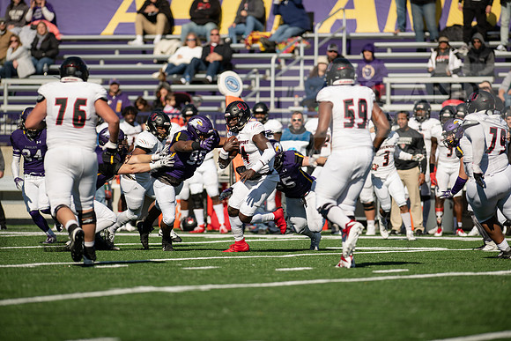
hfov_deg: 6.9
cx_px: 256
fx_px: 4259
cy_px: 170
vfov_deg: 4.6
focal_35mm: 300
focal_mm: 300
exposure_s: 1/2500
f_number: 3.2
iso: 125
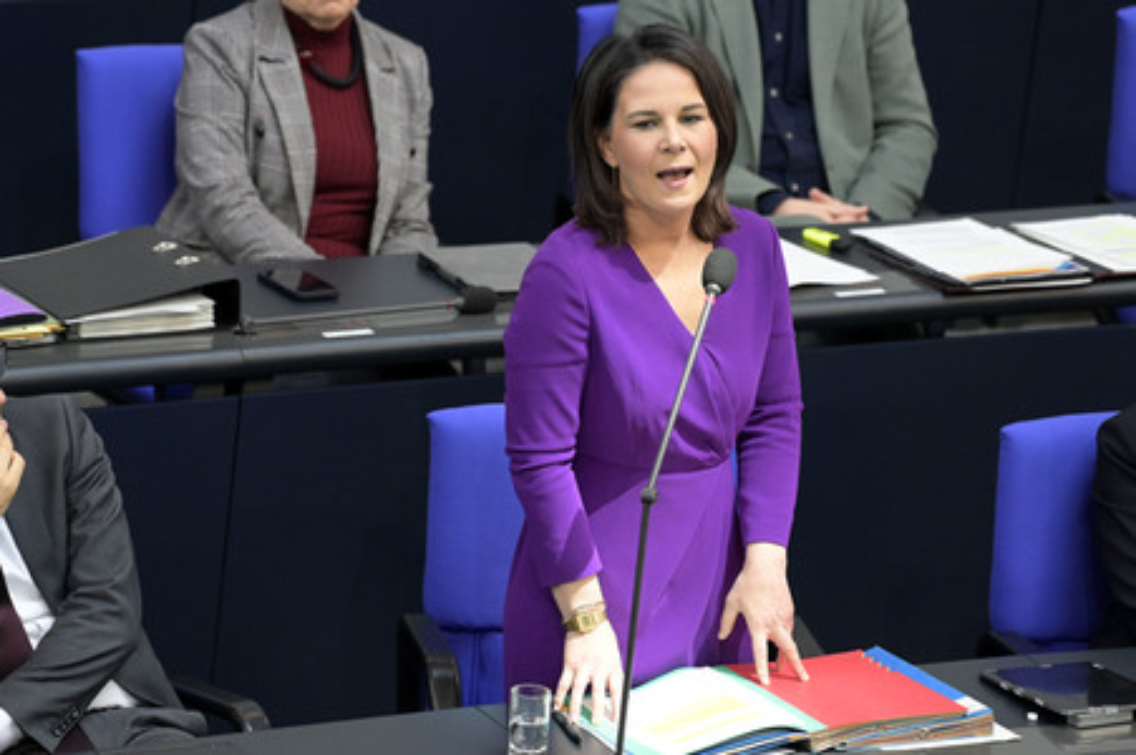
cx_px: 568
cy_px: 378
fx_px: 9775
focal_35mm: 310
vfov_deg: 4.4
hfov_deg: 6.7
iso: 8000
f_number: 5.6
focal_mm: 310
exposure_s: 1/320
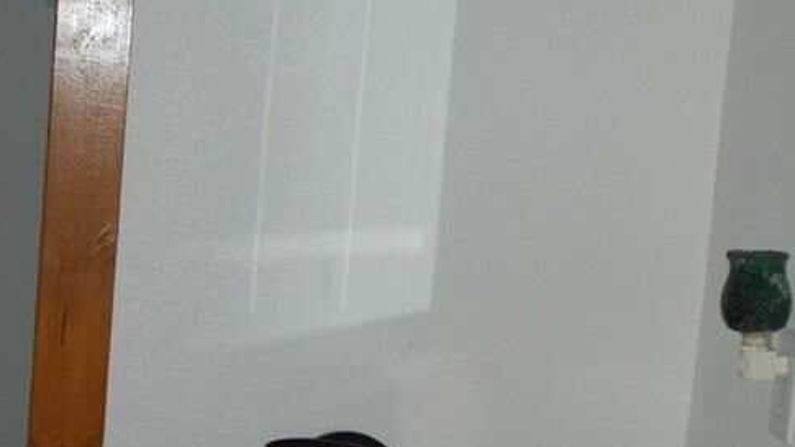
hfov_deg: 24.9
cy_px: 299
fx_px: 1771
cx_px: 155
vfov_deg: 14.4
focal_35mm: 84
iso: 200
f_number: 3.5
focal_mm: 18
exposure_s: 1/60
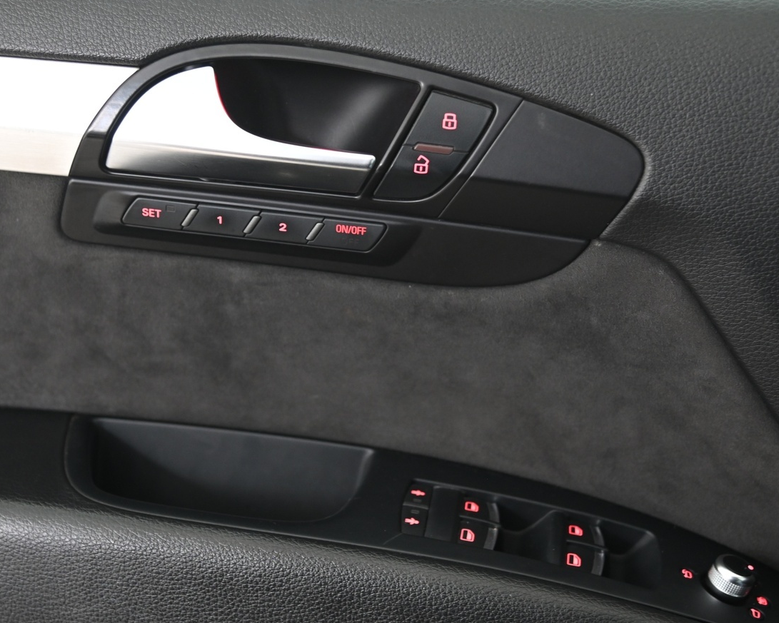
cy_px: 365
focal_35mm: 67
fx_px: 1545
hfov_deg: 28.3
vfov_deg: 22.8
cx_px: 326
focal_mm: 48
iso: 2000
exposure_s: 1/15
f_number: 4
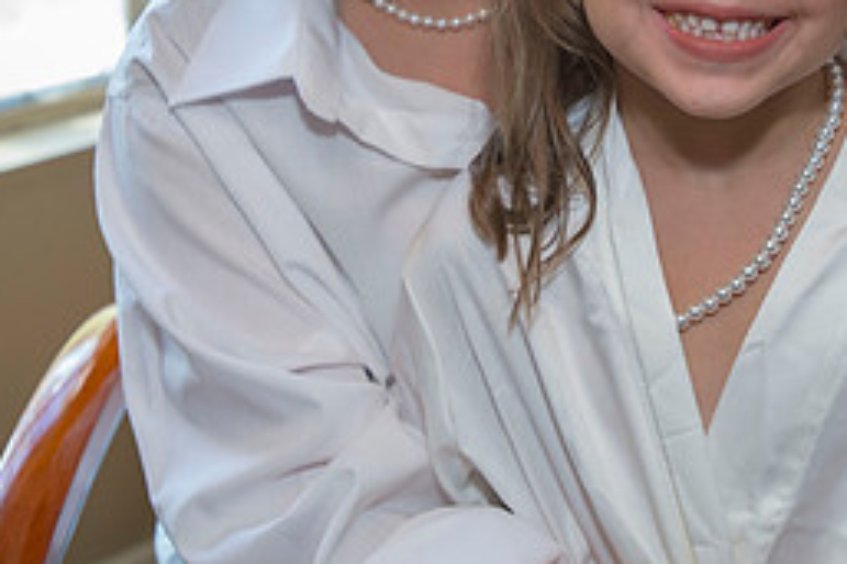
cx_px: 488
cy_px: -63
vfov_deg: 16.7
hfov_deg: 25.7
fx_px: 1857
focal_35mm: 79
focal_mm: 35
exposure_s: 1/320
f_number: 4
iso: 1250
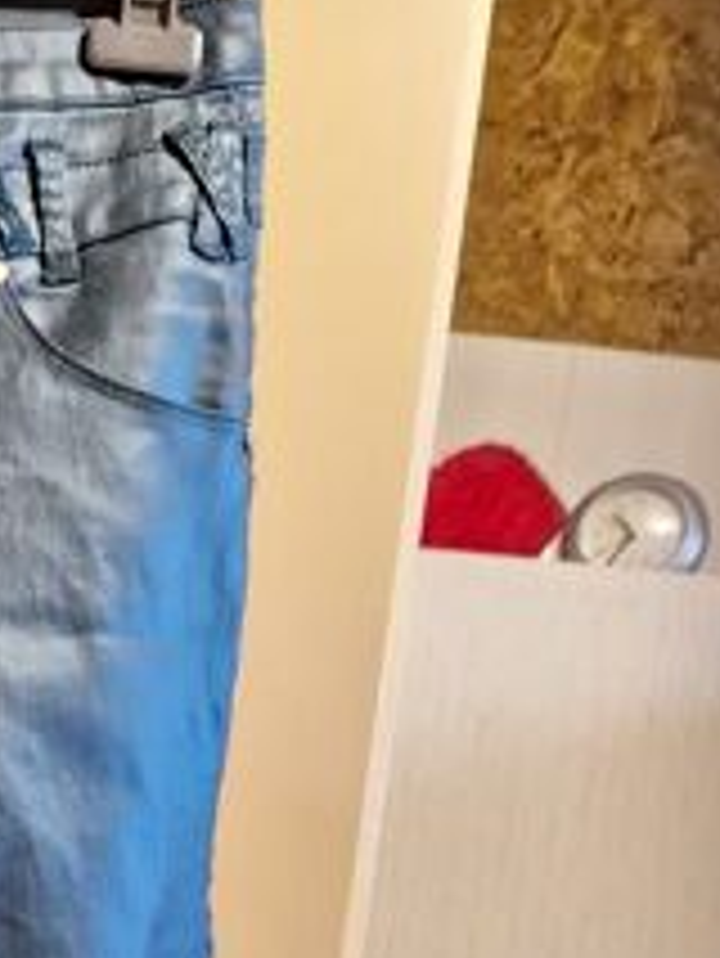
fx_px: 1912
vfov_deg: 24.9
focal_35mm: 69
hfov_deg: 19.0
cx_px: -324
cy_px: 1201
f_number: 1.8
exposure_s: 1/100
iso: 500
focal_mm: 5.4
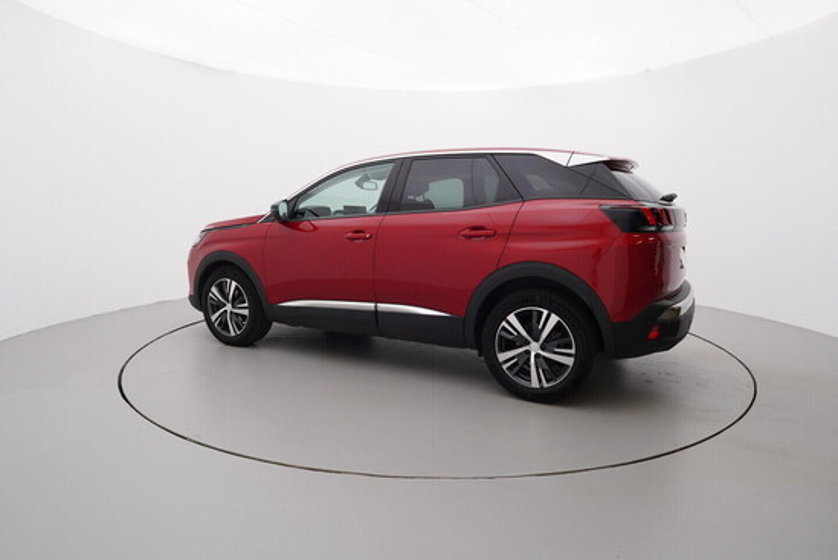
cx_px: 419
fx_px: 524
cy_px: 280
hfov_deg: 77.3
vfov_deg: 56.2
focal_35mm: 22
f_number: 5.6
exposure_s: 1/80
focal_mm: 15
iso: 200
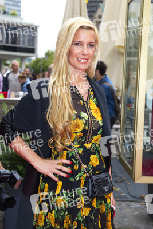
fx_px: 318
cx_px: 76
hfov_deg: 27.0
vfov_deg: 39.6
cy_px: 114
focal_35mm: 50
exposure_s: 1/250
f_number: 5
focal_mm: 50
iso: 640
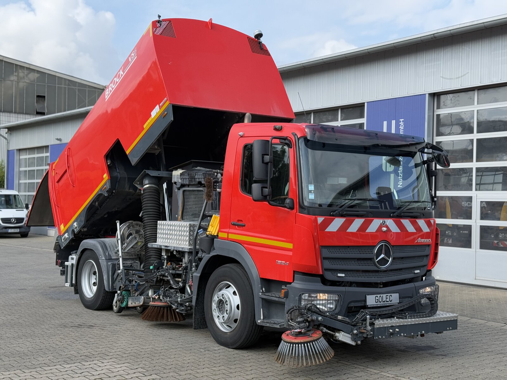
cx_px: 254
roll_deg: -1.6
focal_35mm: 48
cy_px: 190
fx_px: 703
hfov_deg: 39.7
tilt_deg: +1.2
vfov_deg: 30.3
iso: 80
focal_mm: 6.76
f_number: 1.78
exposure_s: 1/1980
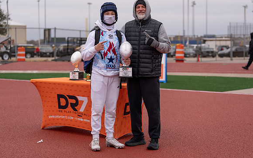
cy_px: 72
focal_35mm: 77
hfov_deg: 26.8
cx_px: 126
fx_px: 531
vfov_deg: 16.9
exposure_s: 1/1250
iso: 100
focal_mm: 70
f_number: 2.8
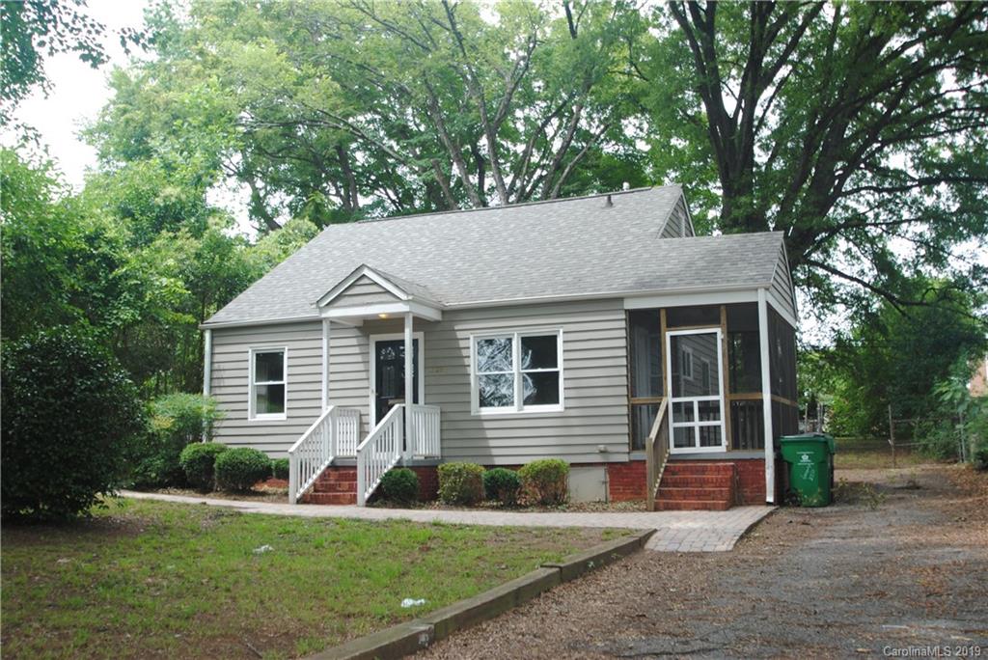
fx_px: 989
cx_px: 494
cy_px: 330
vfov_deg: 36.9
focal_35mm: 36
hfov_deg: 53.1
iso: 180
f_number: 5.6
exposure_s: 1/125
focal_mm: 24
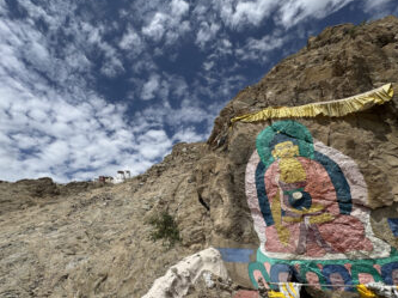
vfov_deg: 77.8
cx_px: 179
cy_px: 162
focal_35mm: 16
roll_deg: +2.1
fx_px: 184
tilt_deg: +28.7
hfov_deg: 94.3
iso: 40
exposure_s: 1/3906
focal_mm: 2.22
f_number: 2.2
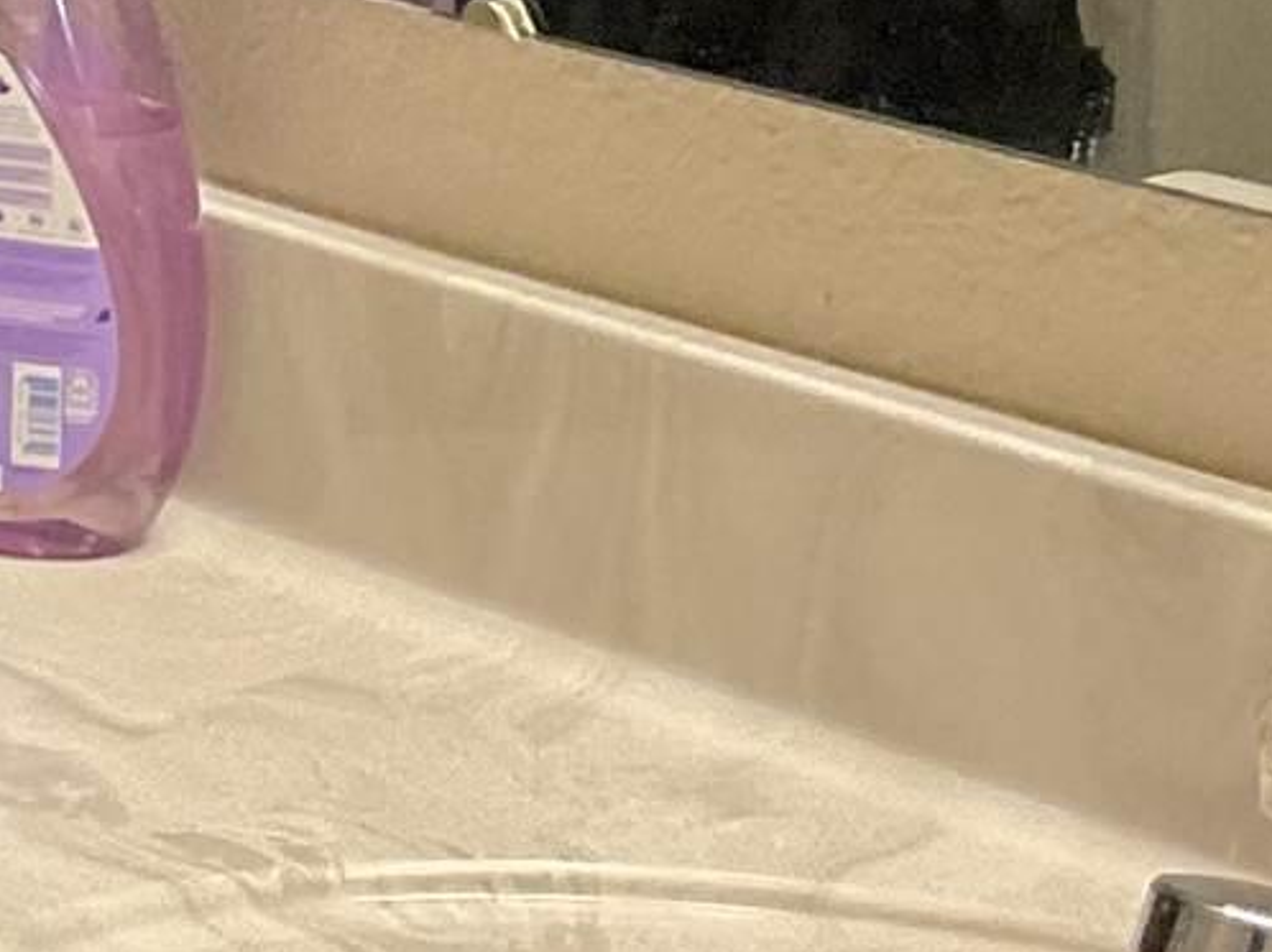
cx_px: -1086
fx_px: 6574
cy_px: 26
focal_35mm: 179
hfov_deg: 10.4
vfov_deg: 8.3
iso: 160
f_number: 1.8
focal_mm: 3
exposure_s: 1/60
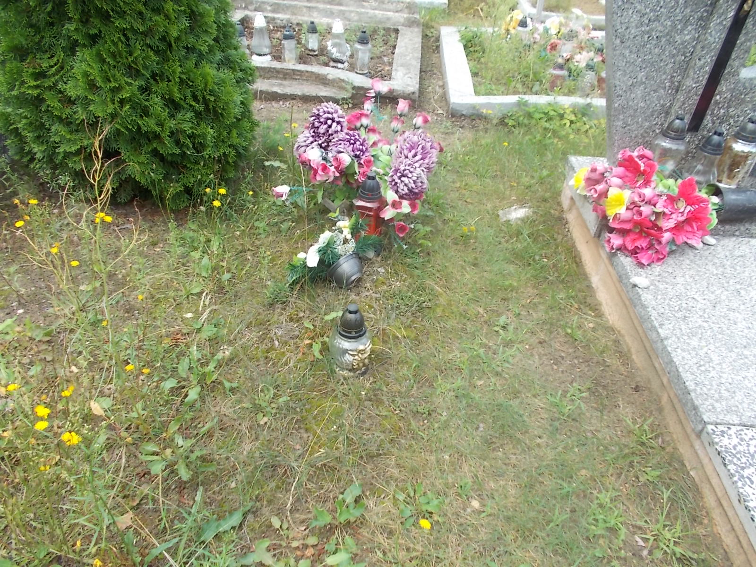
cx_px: 378
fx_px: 568
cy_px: 284
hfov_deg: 67.3
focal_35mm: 26
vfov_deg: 53.1
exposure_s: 1/200
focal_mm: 4.6
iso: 80
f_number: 3.2
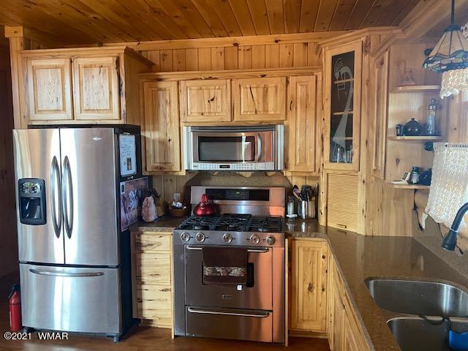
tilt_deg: -5.3
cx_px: 234
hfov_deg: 67.3
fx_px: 352
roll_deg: +0.1
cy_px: 176
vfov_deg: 53.1
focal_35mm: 26
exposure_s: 1/60
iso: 320
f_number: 1.8
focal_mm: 4.25
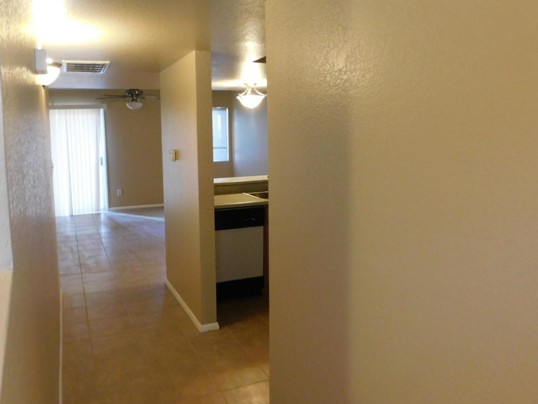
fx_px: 435
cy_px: 166
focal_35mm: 28
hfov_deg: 63.1
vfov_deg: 49.5
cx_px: 230
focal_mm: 4
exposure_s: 1/20
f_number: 3
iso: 400
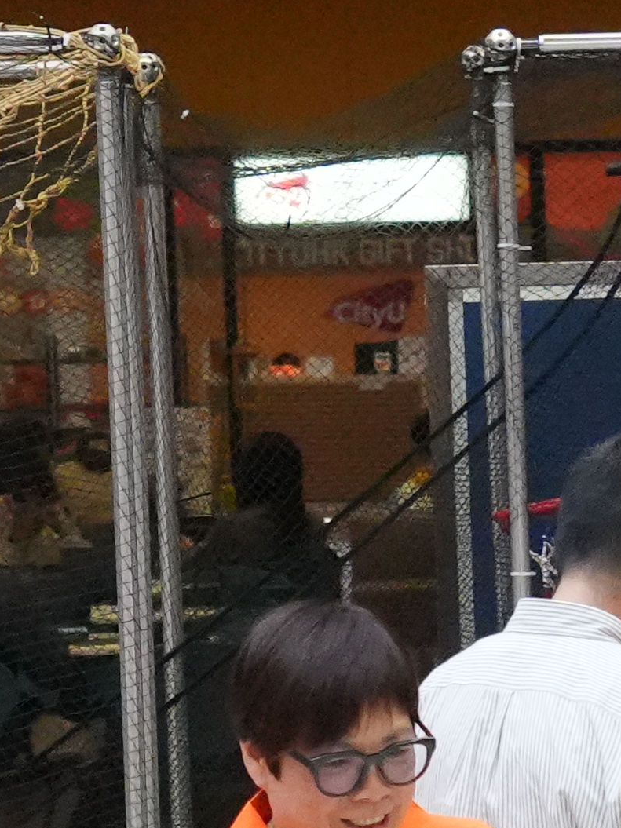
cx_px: 1310
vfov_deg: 6.2
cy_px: 852
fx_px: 7614
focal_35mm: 318
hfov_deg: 4.6
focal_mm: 37.6
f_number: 4.5
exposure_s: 1/640
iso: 5000
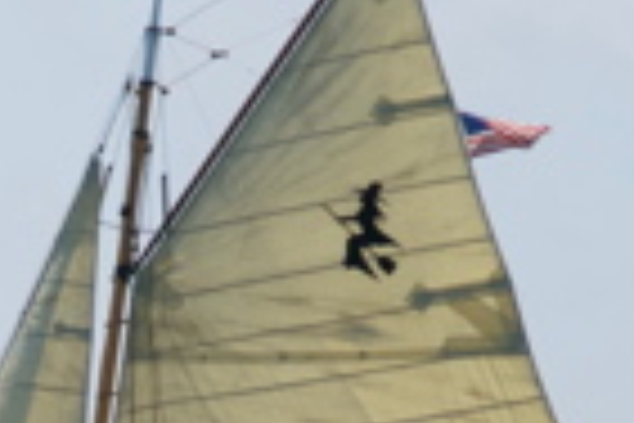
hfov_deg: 2.5
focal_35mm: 809
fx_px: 14246
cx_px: 38
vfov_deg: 1.7
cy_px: 662
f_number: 5.6
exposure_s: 1/4000
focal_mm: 130
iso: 800
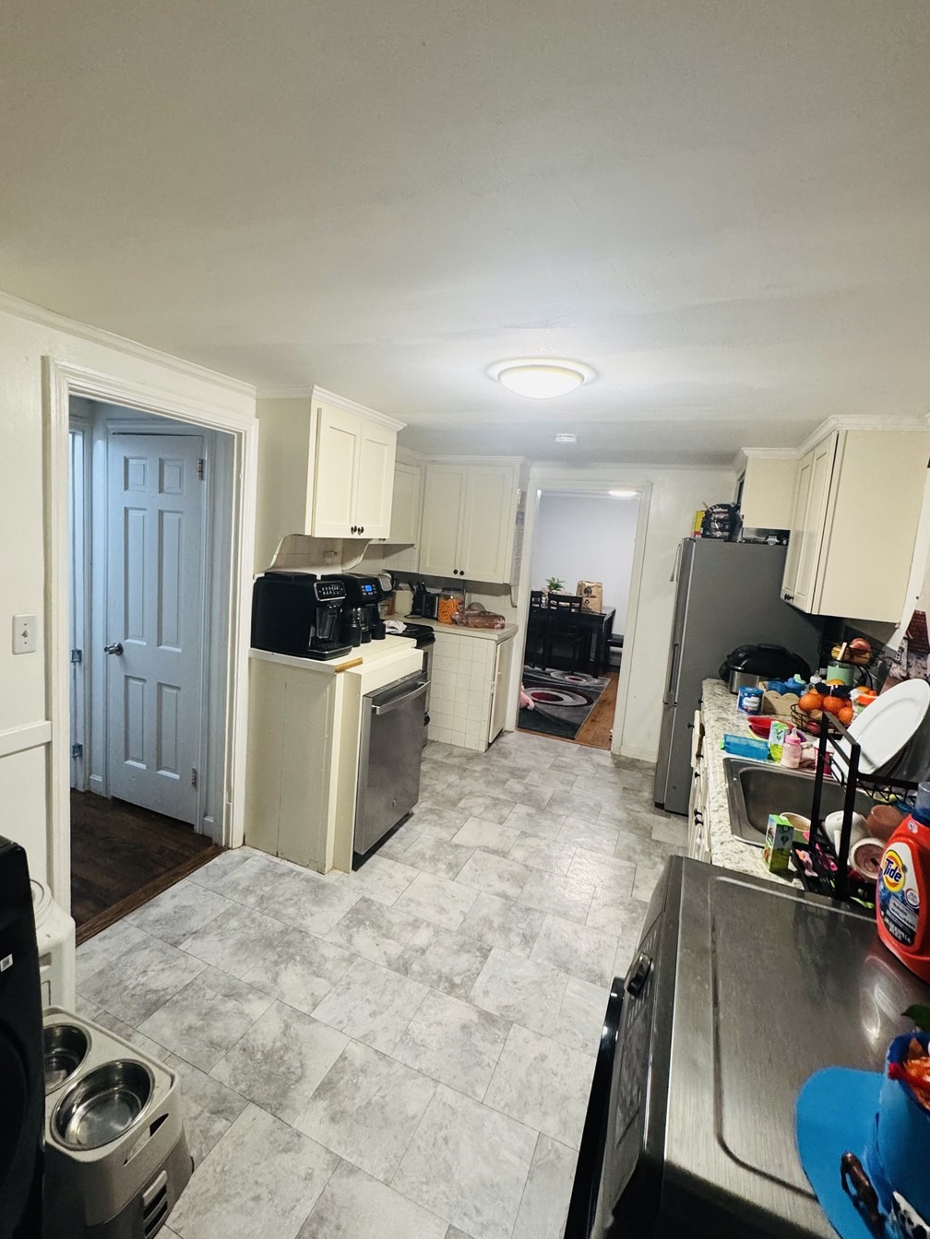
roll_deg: -3.7
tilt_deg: -5.9
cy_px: 596
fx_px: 573
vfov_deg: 94.5
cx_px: 437
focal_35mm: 16
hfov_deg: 78.0
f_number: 2.2
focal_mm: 2.22
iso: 250
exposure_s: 1/41
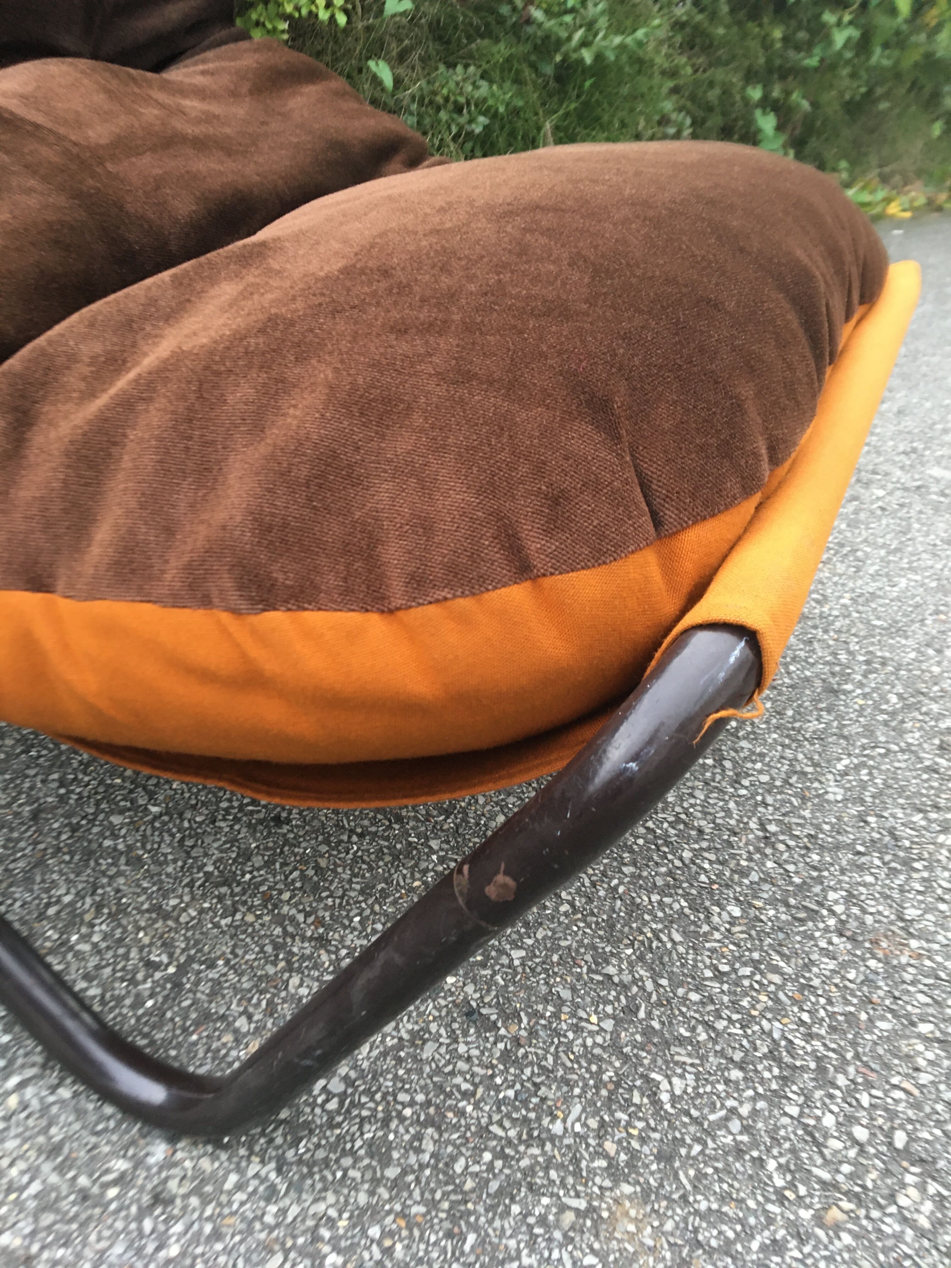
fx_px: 1062
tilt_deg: -33.5
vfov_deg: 61.7
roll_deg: -1.9
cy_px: 634
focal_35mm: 29
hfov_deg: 48.2
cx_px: 476
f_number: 2.2
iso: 125
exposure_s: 1/33
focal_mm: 4.15
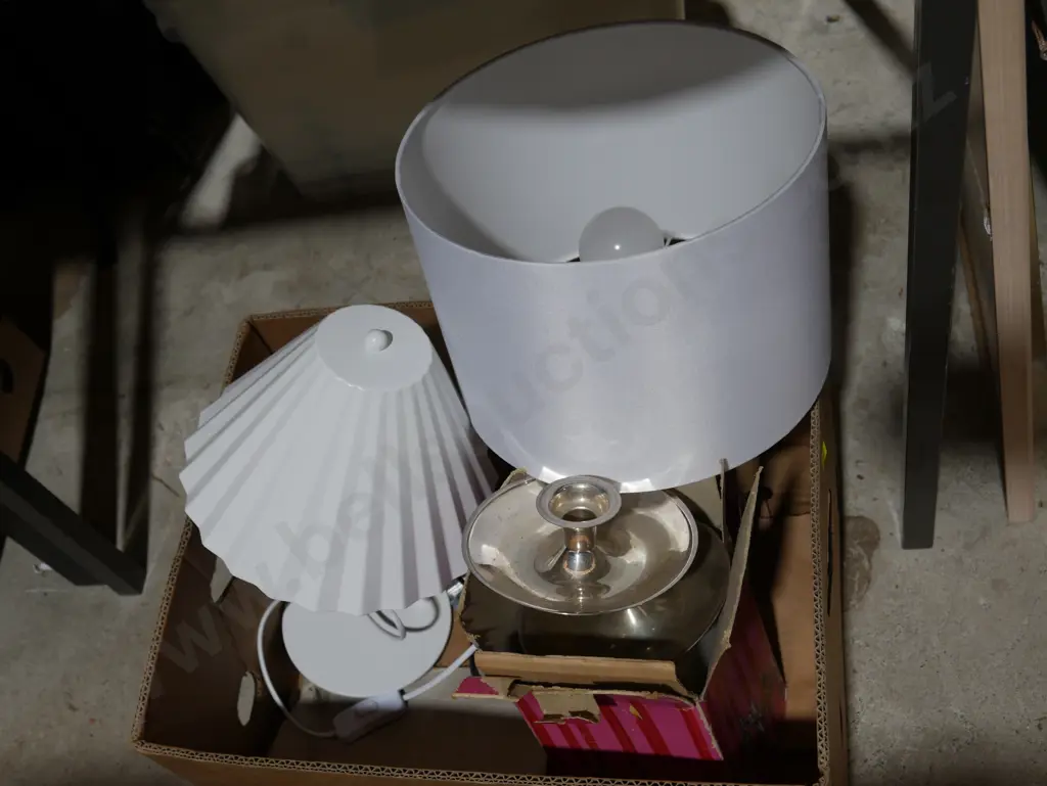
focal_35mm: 40
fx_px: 1210
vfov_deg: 36.0
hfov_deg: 46.8
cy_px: 393
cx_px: 524
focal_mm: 20
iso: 200
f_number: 4.4
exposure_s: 1/60
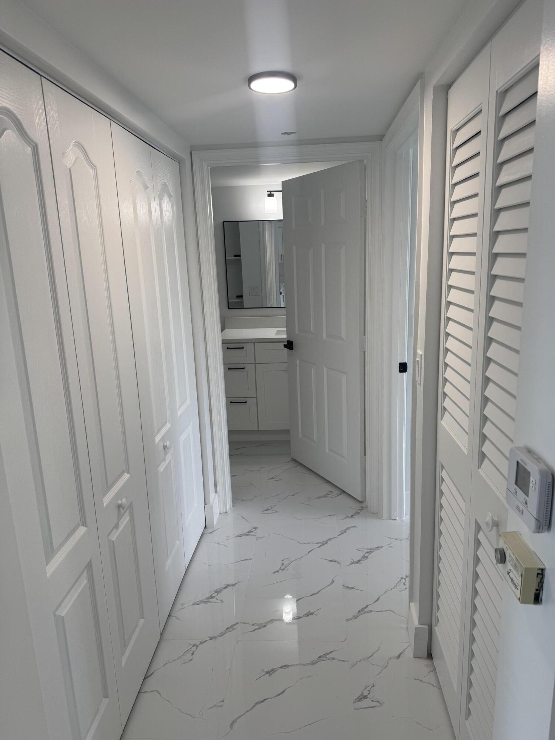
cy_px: 370
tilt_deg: -13.1
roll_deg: +2.5
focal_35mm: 24
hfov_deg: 56.8
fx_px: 513
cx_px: 278
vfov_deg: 71.6
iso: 80
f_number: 1.78
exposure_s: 1/168
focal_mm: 6.76
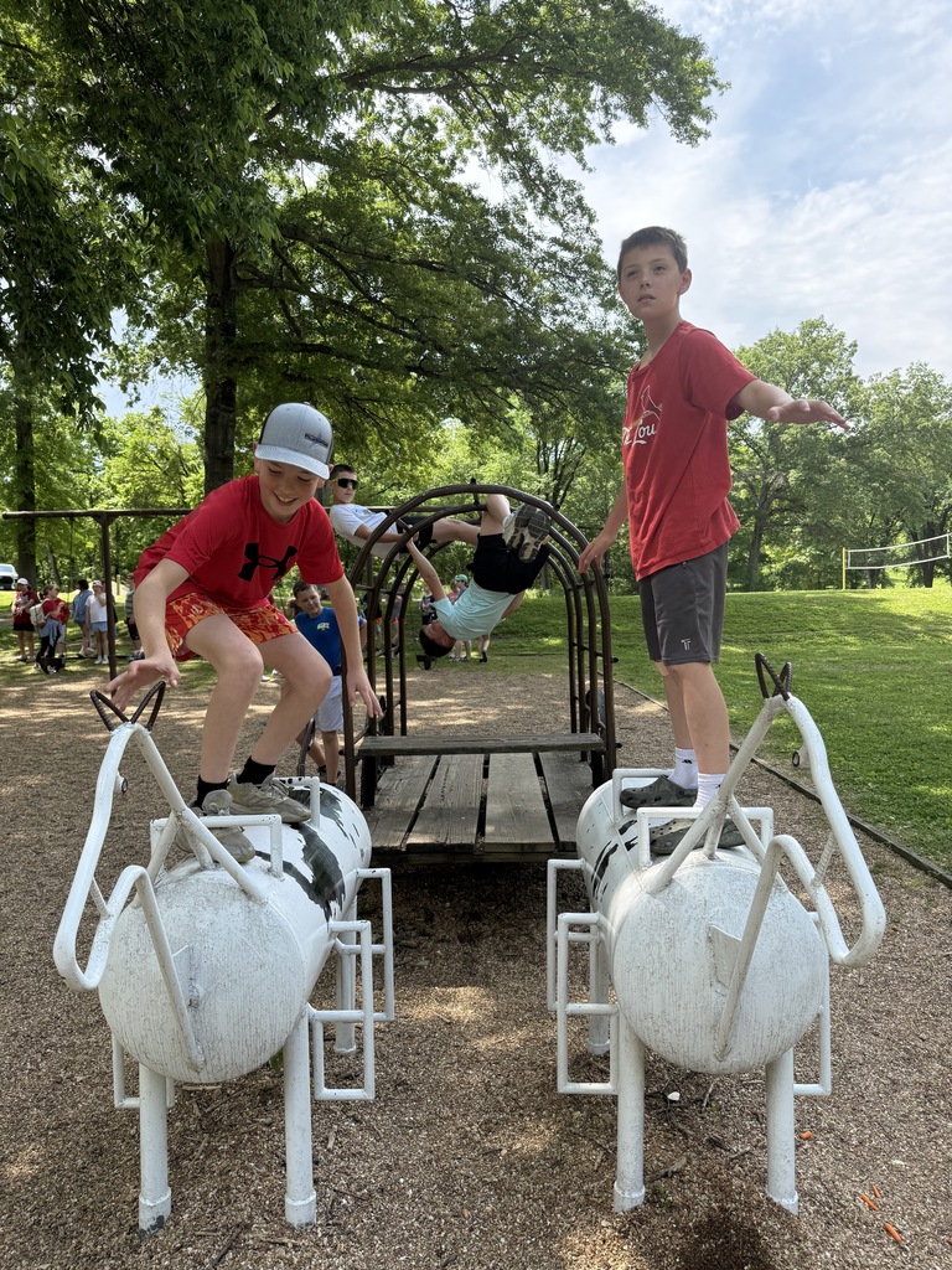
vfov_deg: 71.6
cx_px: 476
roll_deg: +0.7
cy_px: 635
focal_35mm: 24
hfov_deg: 56.8
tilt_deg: -1.9
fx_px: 880
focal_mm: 6.76
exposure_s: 1/1464
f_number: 1.78
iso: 100
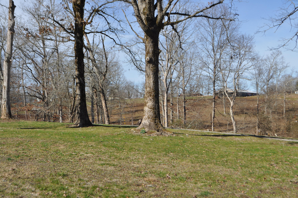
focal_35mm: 48
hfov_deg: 41.2
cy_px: 99
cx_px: 149
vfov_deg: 28.0
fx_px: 397
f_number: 10
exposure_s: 1/400
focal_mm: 32
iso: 200
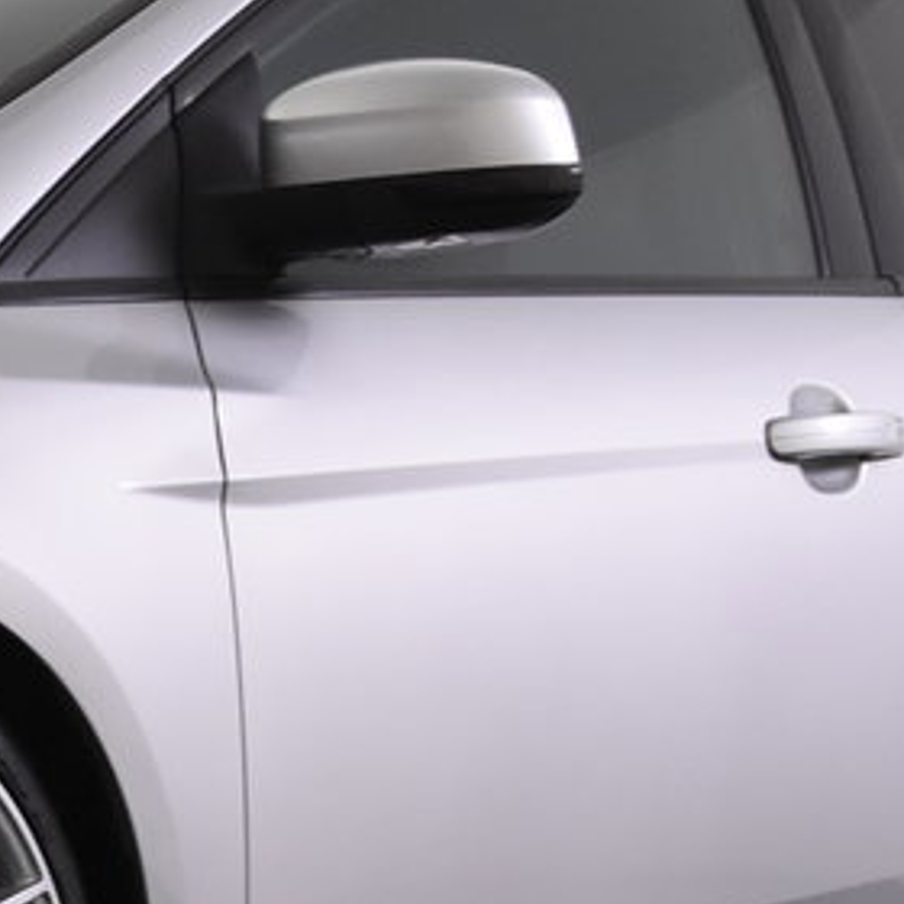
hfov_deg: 10.4
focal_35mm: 163
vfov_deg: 10.7
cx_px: -358
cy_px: 744
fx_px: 4816
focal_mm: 28
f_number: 5
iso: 1600
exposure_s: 1/100
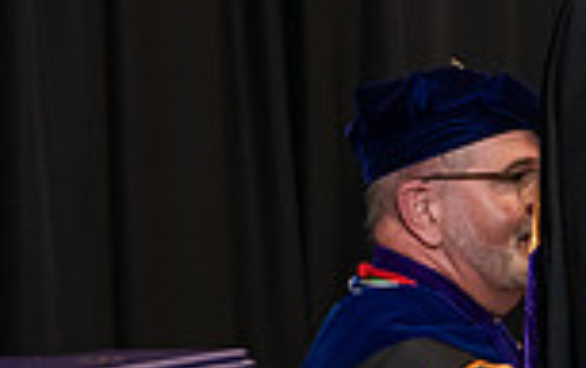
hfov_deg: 8.5
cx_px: 1011
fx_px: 3821
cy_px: 117
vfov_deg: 5.5
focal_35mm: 239
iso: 1600
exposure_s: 1/125
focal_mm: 62
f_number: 5
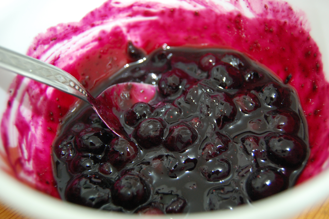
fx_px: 411
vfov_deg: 29.8
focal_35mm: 45
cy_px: 110
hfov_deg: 43.6
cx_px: 164
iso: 800
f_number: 4.5
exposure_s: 1/2
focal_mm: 30
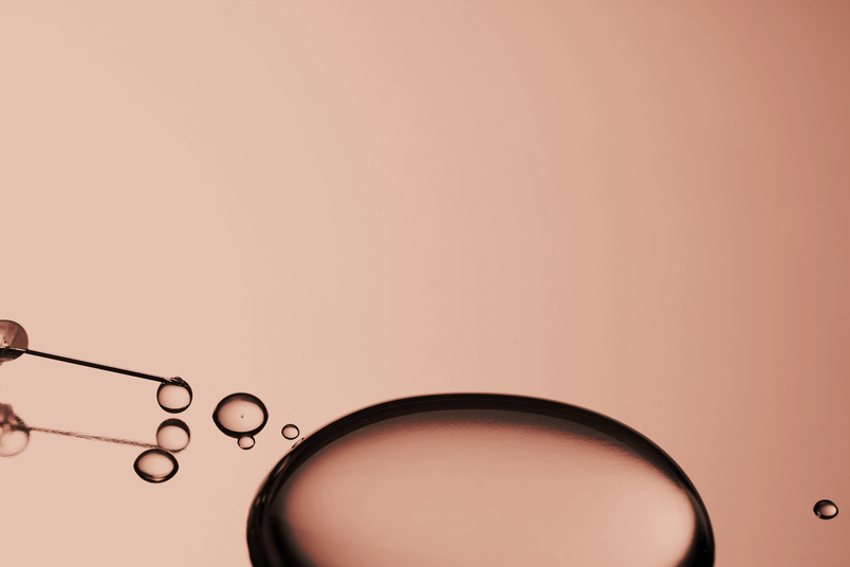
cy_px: 385
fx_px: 1842
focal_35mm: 78
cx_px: 232
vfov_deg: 17.4
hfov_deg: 25.7
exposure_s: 1/400
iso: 800
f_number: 7.1
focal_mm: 50
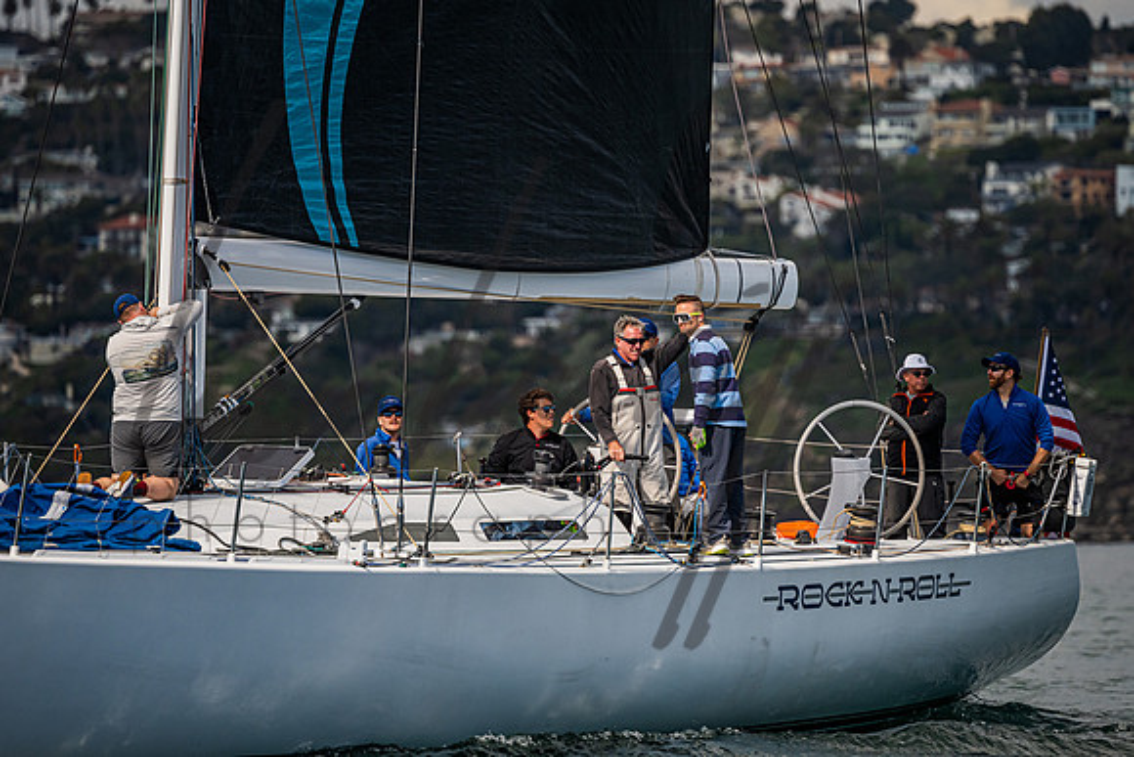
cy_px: 326
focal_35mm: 458
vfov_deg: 3.0
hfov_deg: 4.5
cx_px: 586
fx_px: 14419
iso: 400
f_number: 5.6
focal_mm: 400
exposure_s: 1/4000
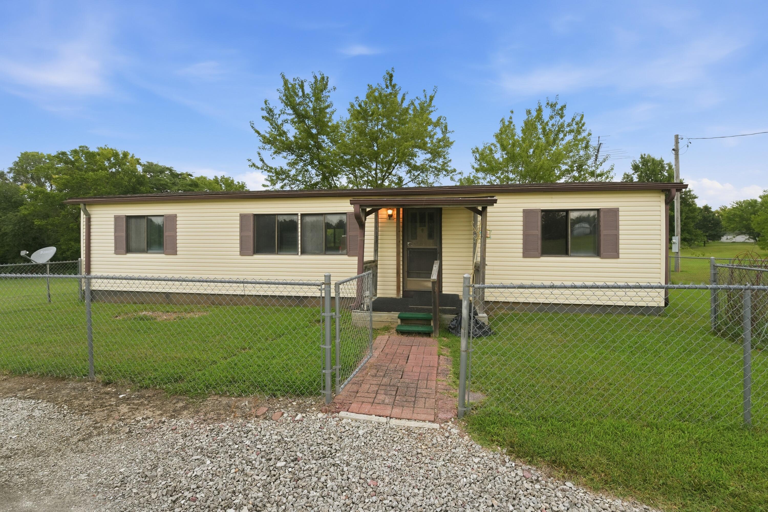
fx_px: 299
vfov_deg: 81.2
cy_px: 256
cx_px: 384
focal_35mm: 14
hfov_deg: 104.3
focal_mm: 14
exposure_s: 1/160
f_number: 4
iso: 400
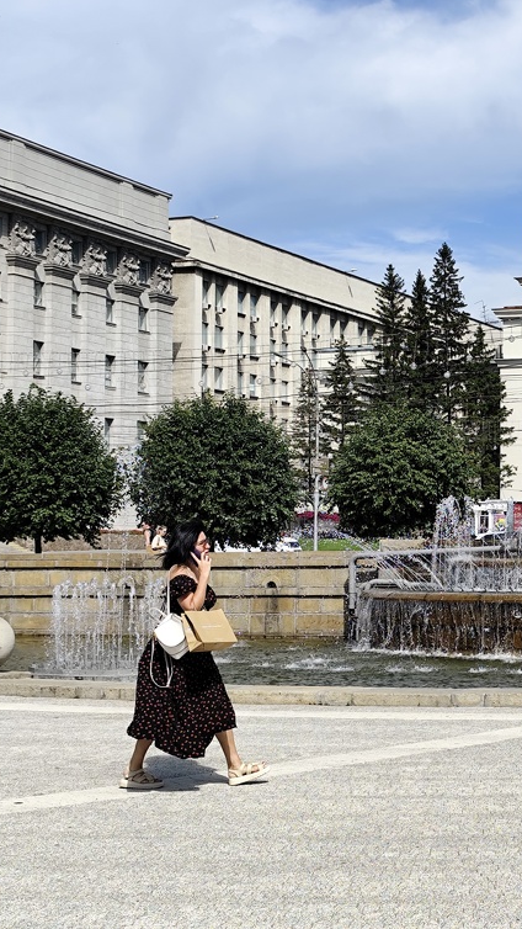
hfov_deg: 17.3
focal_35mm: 67
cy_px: 464
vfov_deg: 31.4
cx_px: 602
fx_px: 1649
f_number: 1.65
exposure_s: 1/1057
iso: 50
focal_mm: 6.19
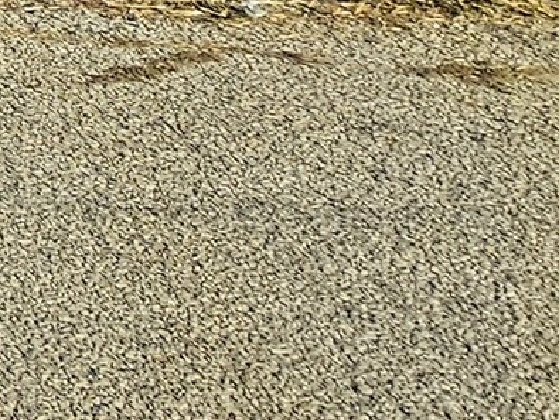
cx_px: -1056
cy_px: -847
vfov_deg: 10.4
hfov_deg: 11.8
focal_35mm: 101
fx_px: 1632
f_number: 2.2
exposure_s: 1/820
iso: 64
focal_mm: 2.2
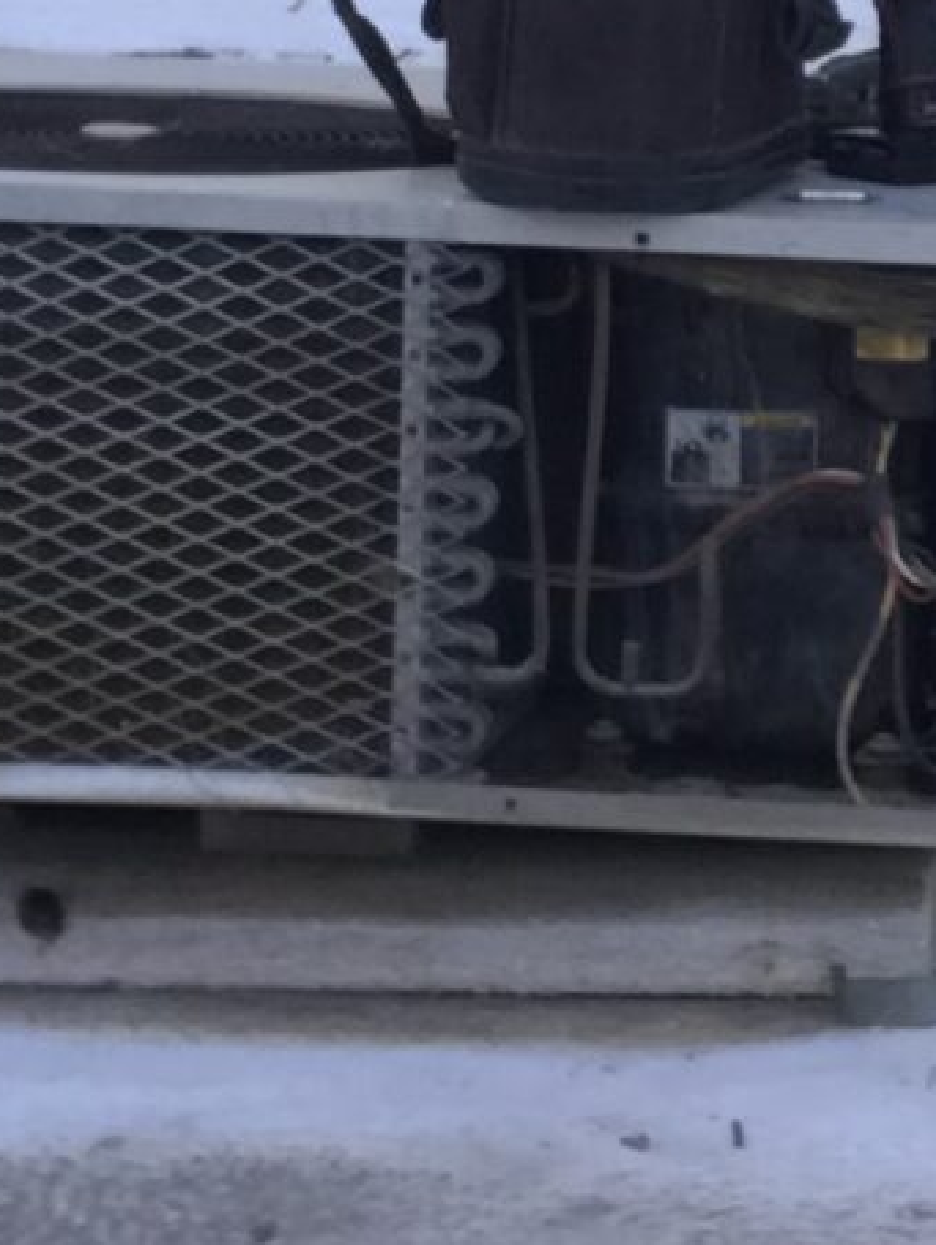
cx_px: 1036
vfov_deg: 13.5
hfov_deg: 10.2
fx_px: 5184
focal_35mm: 144
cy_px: -66
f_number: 2.2
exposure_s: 1/60
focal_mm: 2.87
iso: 25
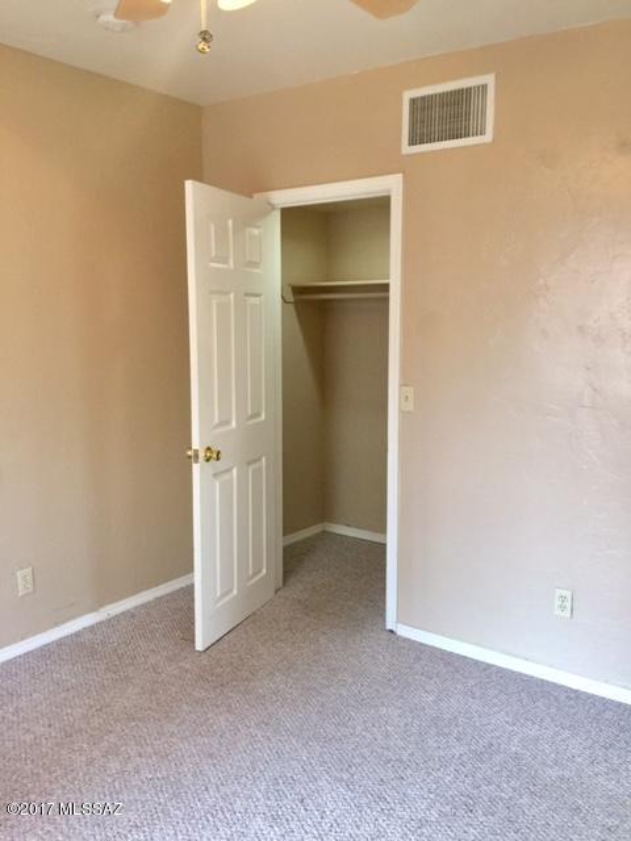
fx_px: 705
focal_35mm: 29
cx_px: 316
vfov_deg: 61.7
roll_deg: +0.3
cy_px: 420
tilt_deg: -8.0
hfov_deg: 48.2
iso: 64
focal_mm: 4.15
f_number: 2.2
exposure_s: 1/15
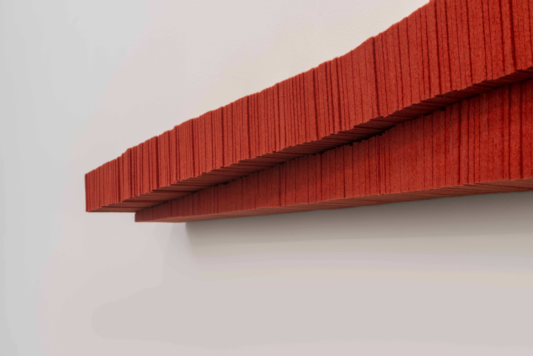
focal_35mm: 60
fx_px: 889
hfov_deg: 33.4
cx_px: 266
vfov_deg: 22.6
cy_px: 178
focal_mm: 60
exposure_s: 3
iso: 50
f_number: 20
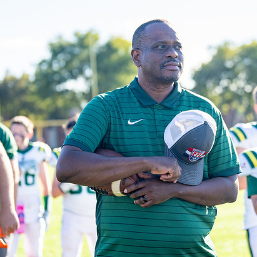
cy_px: 128
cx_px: 159
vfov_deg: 15.7
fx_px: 932
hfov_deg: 15.7
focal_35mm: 111
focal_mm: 70
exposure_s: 1/3200
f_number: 2.8
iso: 500
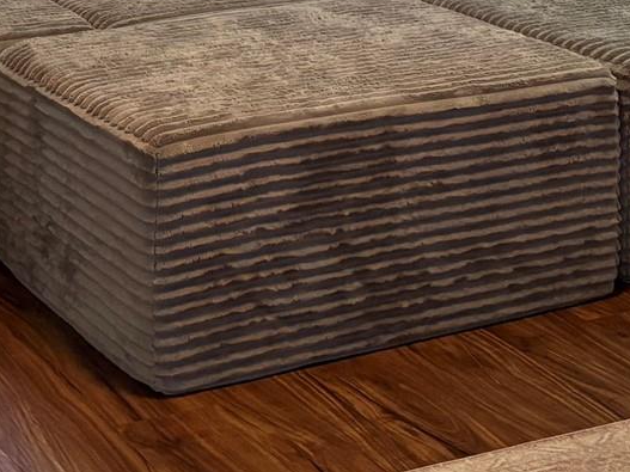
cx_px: 241
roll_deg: -0.9
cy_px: -266
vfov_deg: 13.6
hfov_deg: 19.4
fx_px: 1838
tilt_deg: -4.4
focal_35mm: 101
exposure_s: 1/60
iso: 250
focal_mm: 5.96
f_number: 1.6
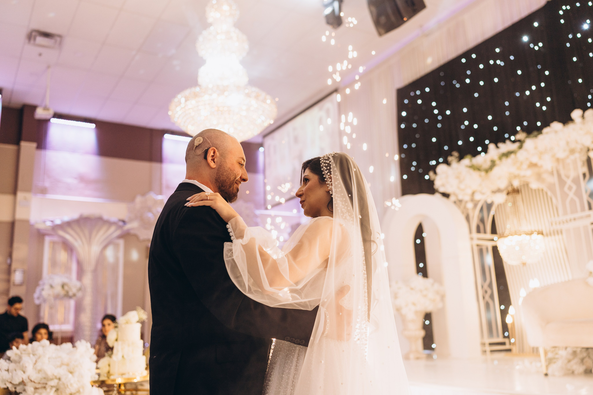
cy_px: 198
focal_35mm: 35
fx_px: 577
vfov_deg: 37.9
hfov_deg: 54.4
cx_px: 296
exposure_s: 1/320
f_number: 2
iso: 500
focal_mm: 35
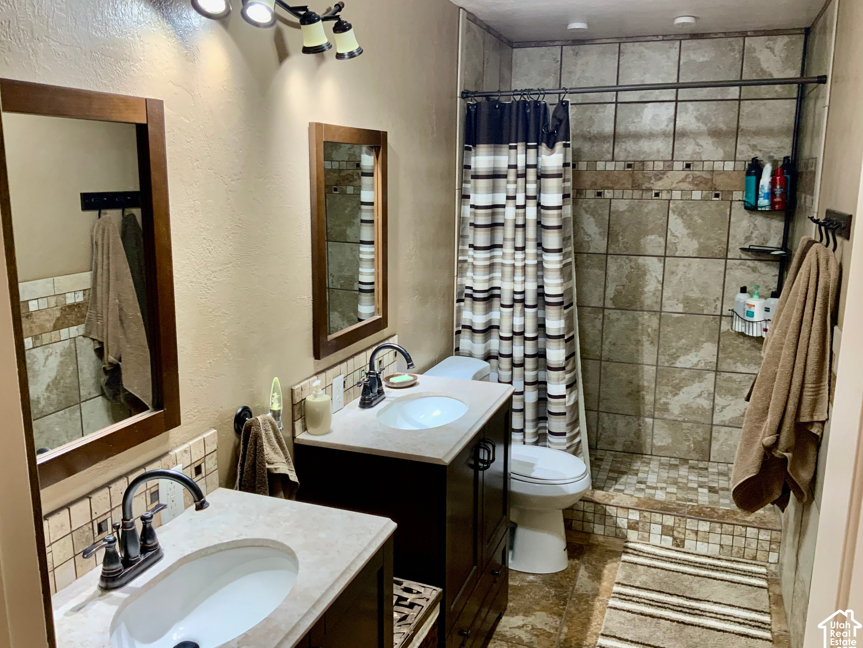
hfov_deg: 60.0
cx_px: 429
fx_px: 748
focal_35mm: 30
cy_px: 327
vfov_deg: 46.8
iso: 100
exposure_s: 1/60
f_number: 1.8
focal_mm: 3
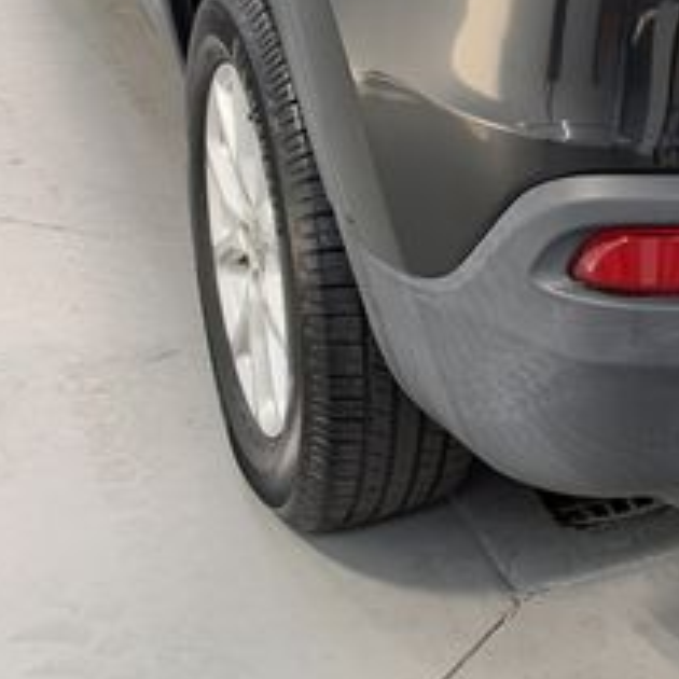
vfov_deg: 20.3
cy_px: -91
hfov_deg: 18.9
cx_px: 1015
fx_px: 1798
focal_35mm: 81
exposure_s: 1/120
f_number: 1.8
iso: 80
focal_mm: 6.93
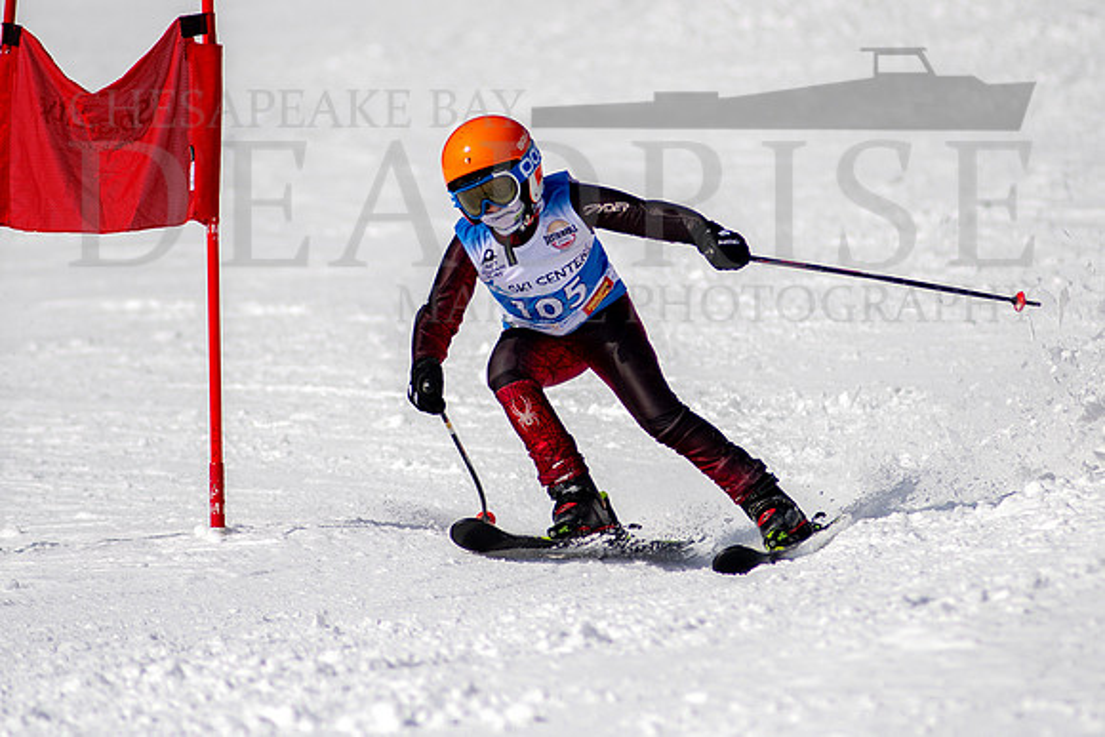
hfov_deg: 3.2
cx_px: 577
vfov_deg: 2.2
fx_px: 19567
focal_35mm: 637
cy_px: 310
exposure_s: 1/6400
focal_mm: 300
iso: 100
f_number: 2.8
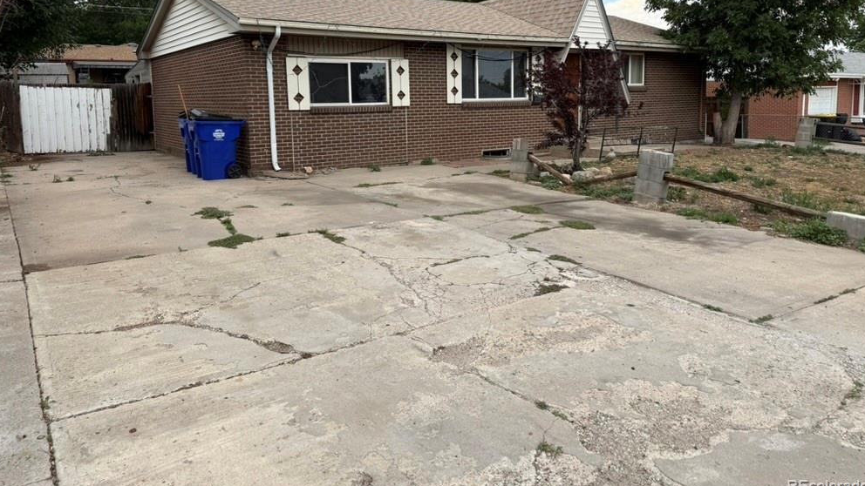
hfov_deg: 69.9
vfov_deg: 42.3
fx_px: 619
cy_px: 163
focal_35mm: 27
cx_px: 429
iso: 80
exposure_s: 1/1855
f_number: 1.78
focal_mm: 6.76
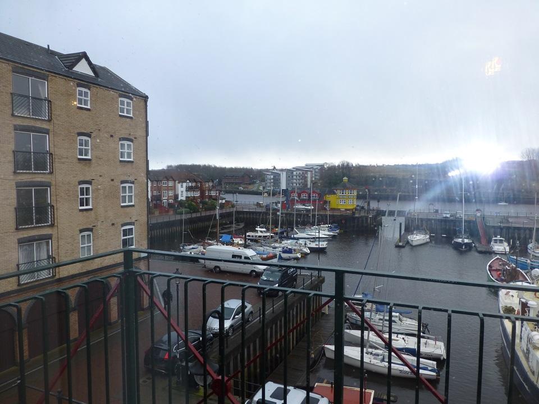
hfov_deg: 71.6
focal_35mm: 24
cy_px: 202
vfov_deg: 56.8
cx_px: 270
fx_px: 374
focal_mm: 4.3
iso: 100
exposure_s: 1/125
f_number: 3.5
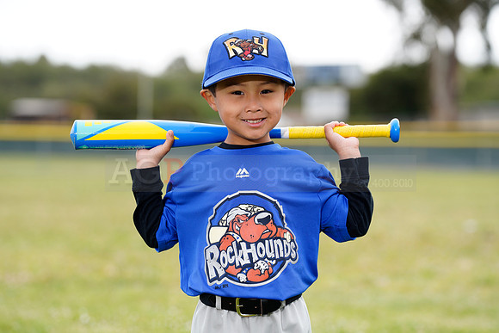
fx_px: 2038
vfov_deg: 9.3
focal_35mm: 147
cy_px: 166
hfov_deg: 14.0
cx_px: 250
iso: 100
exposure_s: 1/250
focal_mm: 147
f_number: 4.5
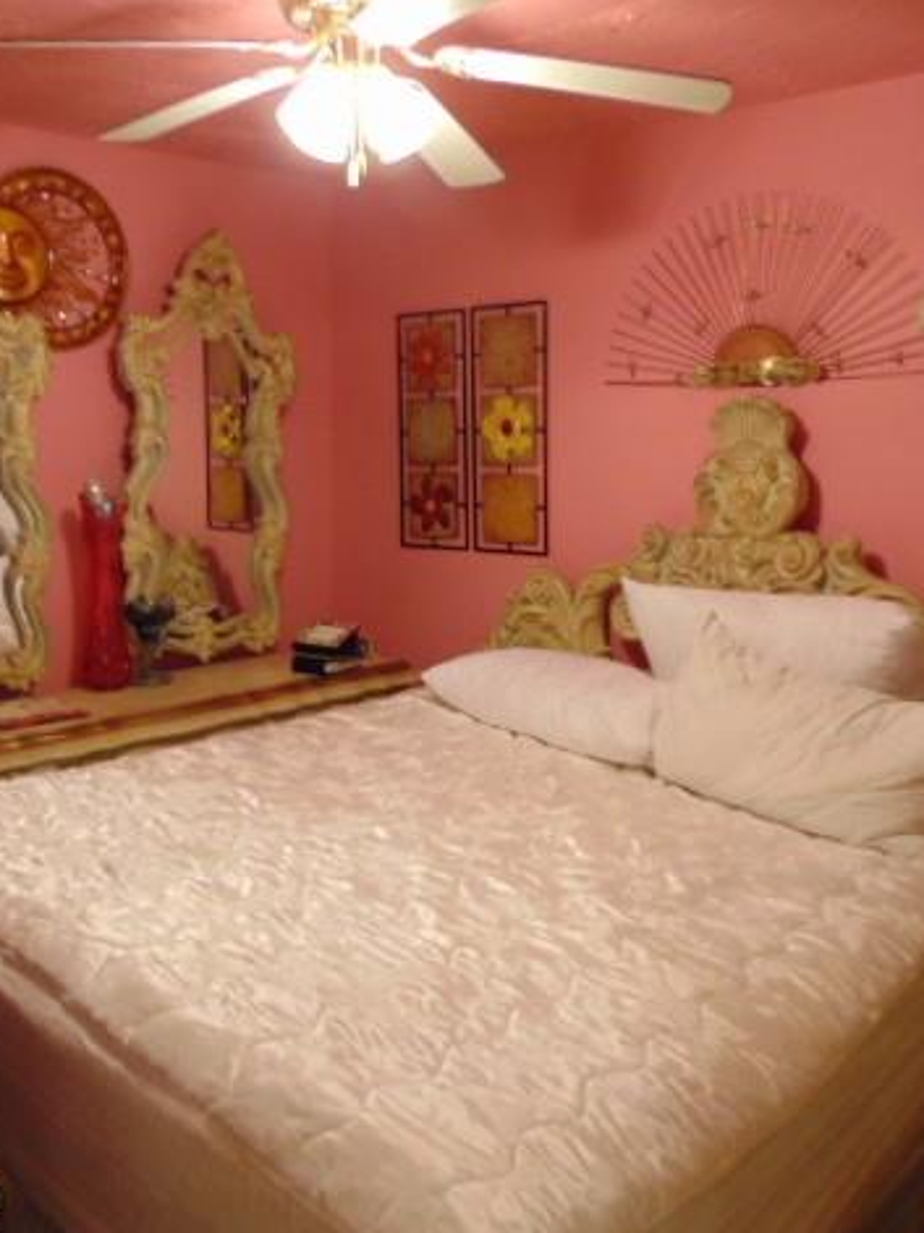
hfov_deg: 41.8
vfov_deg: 54.0
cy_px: 626
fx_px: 1211
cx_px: 442
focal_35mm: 34
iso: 200
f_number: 3
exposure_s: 1/13
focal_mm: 4.5
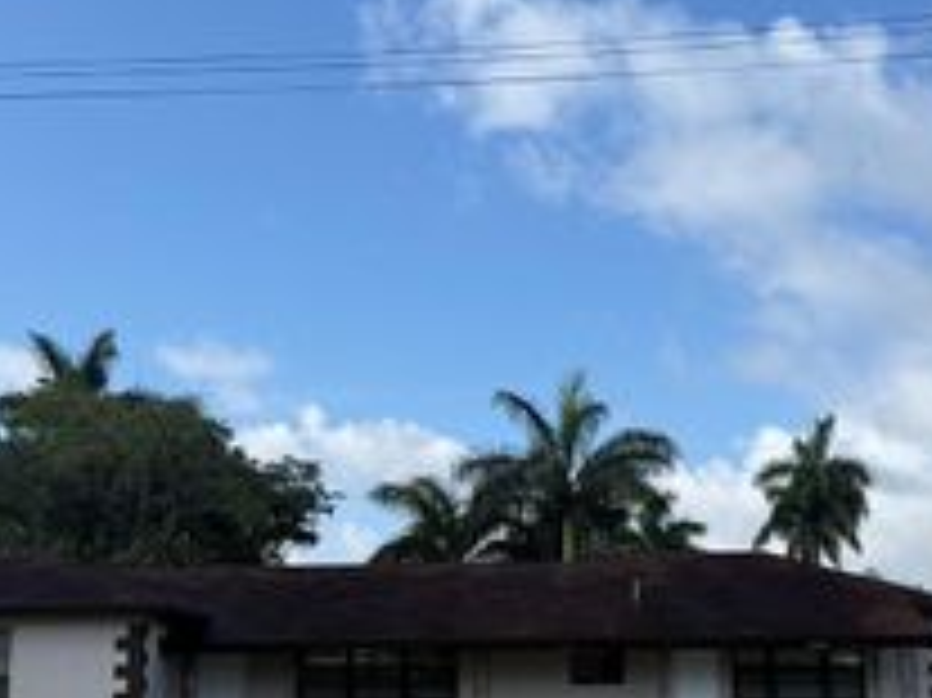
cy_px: 507
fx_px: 1561
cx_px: 536
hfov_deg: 33.2
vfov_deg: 25.0
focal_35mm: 58
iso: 80
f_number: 1.78
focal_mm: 6.76
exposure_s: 1/4405
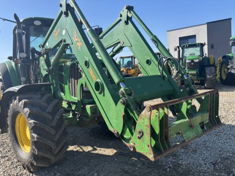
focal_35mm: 26
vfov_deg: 53.1
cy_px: 88
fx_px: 177
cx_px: 118
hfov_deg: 67.3
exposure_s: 1/1616
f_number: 1.6
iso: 50
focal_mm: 5.96
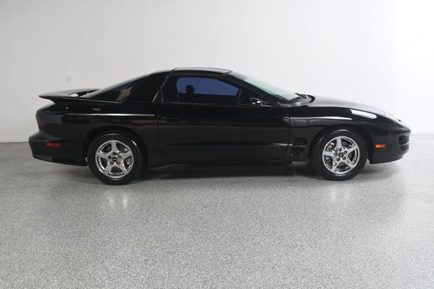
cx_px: 217
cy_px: 144
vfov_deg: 39.9
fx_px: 398
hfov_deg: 57.2
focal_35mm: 33
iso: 100
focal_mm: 22
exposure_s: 1/160
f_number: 8
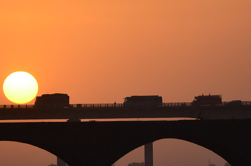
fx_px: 3644
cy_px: 169
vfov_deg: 2.6
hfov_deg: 3.9
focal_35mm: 524
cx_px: 147
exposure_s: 1/640
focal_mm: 140
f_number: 6.3
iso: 200
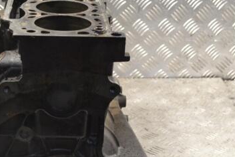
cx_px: 48
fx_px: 601
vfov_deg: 14.8
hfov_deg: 21.9
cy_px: 111
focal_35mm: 92
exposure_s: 1/200
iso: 3200
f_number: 8
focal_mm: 36
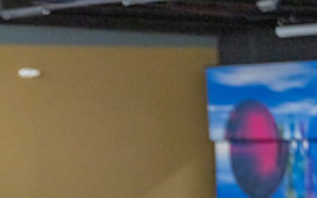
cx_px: 80
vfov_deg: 5.0
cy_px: 355
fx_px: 2245
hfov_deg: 8.1
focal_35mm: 260
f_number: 2.8
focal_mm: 110
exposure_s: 1/800
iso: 4000
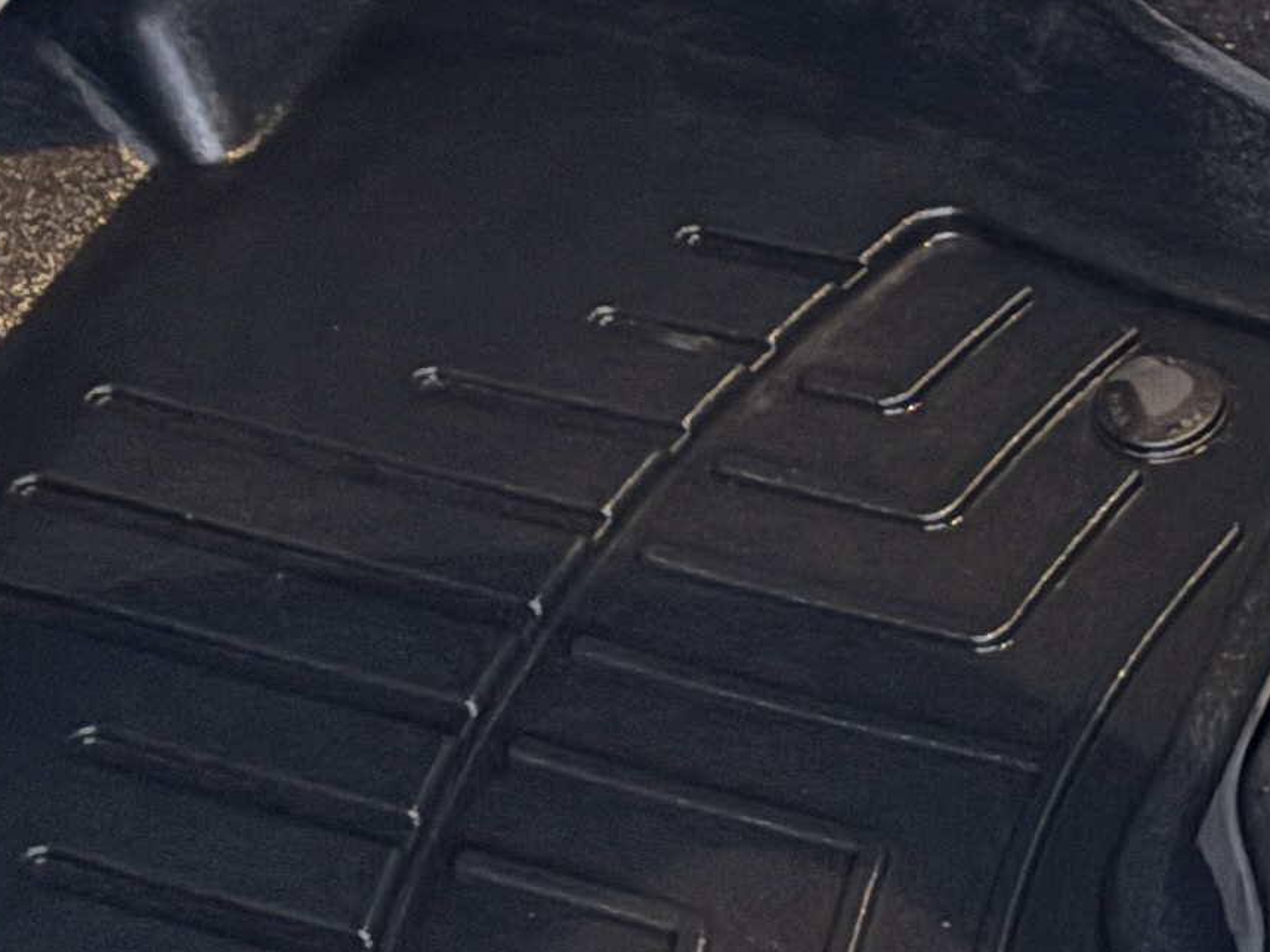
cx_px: 1638
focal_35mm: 122
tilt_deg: -31.7
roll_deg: -3.1
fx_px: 4475
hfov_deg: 15.4
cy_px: -520
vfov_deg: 11.6
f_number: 1.6
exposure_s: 1/24
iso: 1000
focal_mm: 5.96
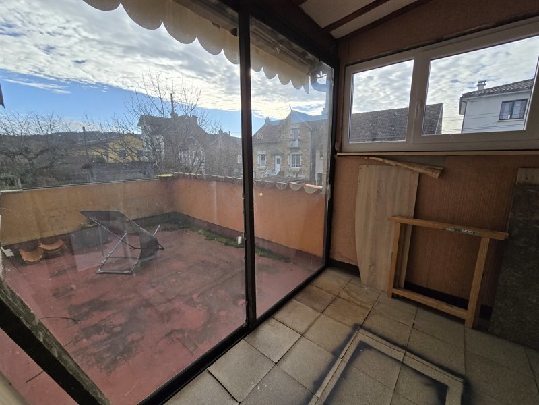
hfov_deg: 106.2
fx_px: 202
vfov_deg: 89.9
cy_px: 202
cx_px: 270
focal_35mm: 13
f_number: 2.2
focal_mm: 2.2
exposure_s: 1/1117
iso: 50
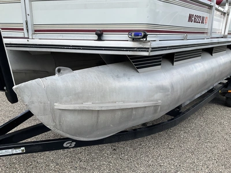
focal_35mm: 29
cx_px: 116
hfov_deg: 61.7
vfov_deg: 48.2
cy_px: 86
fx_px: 194
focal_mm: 3
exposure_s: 1/869
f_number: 1.8
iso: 25
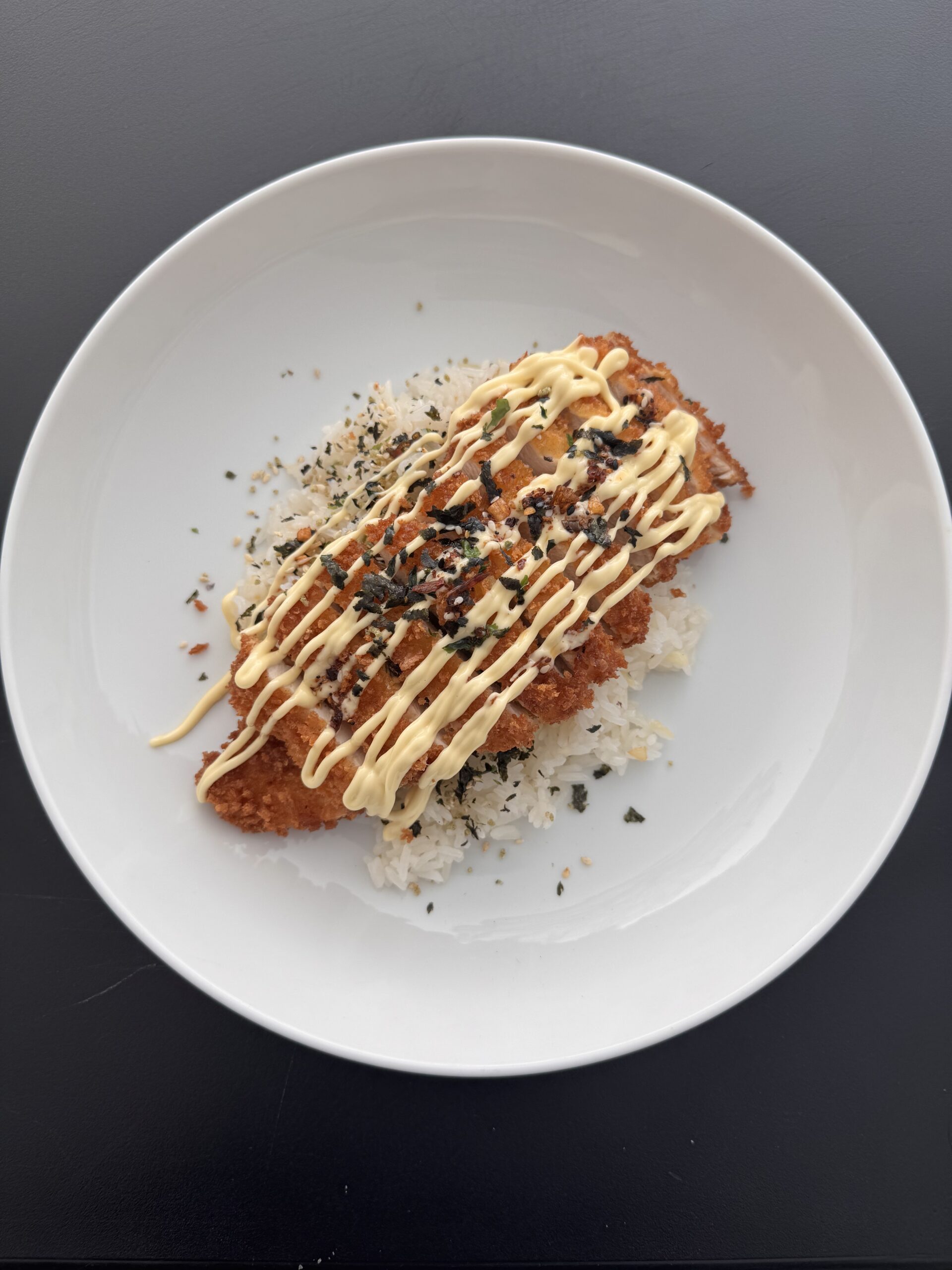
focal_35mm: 24
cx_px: 476
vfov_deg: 71.6
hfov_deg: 56.8
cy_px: 635
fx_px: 880
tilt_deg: -79.0
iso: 80
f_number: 1.78
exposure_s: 1/305
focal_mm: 6.76
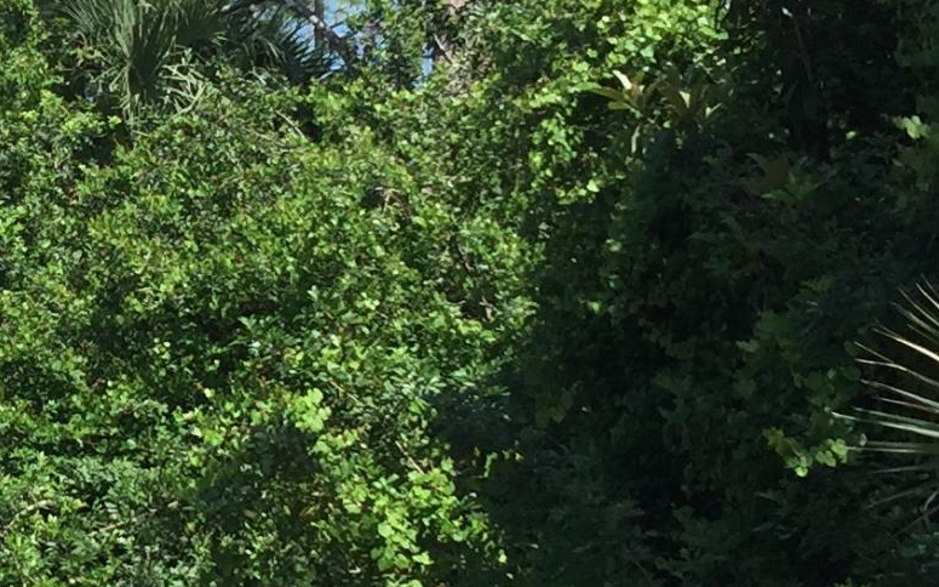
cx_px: -127
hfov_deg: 16.9
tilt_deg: +5.6
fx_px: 3045
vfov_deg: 11.0
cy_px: 343
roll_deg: +0.9
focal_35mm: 119
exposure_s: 1/1464
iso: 32
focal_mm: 4.15
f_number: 2.2
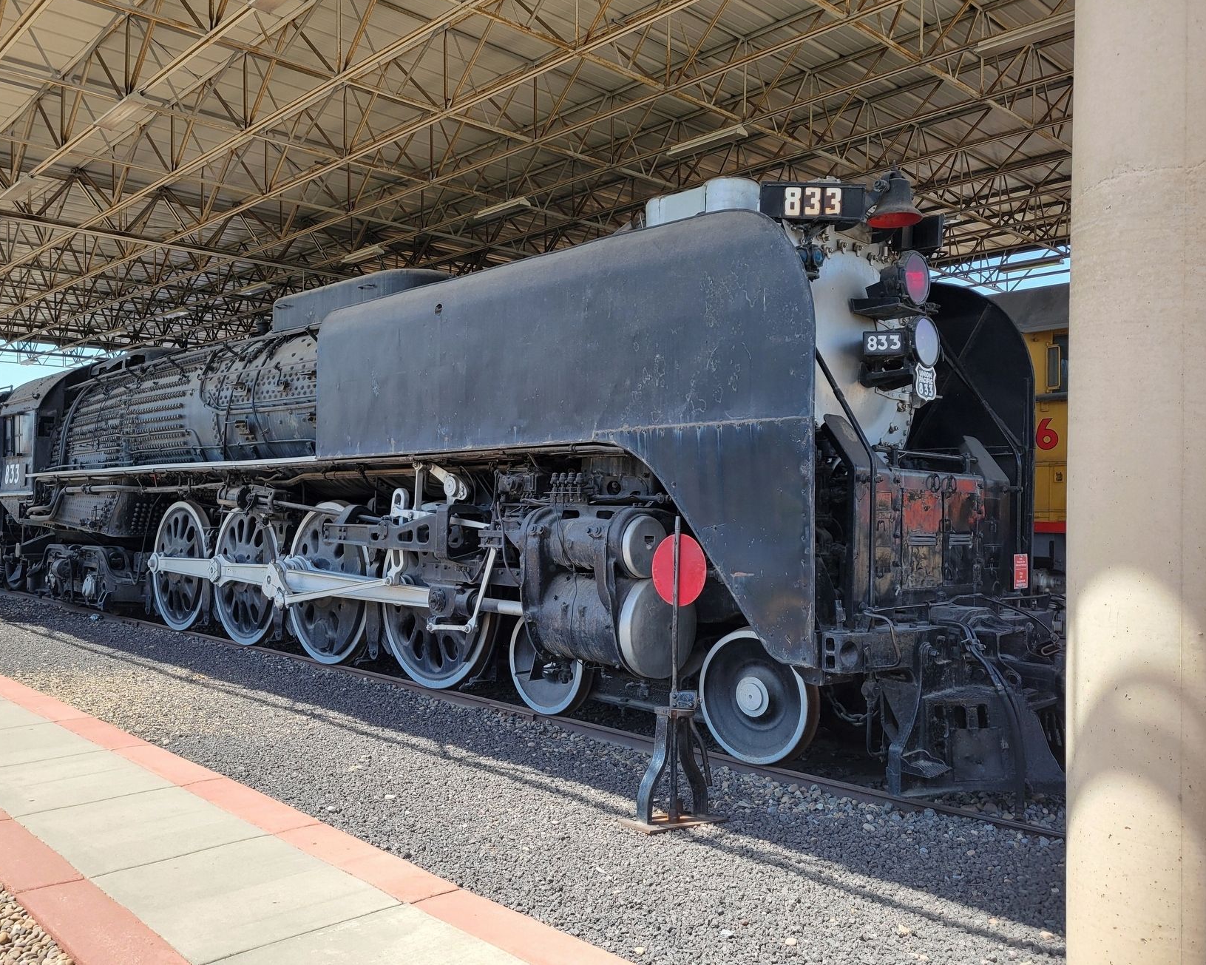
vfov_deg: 51.5
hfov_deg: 62.1
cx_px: 561
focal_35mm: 28
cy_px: 467
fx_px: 999
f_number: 1.8
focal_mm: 5.4
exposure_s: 1/726
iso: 40
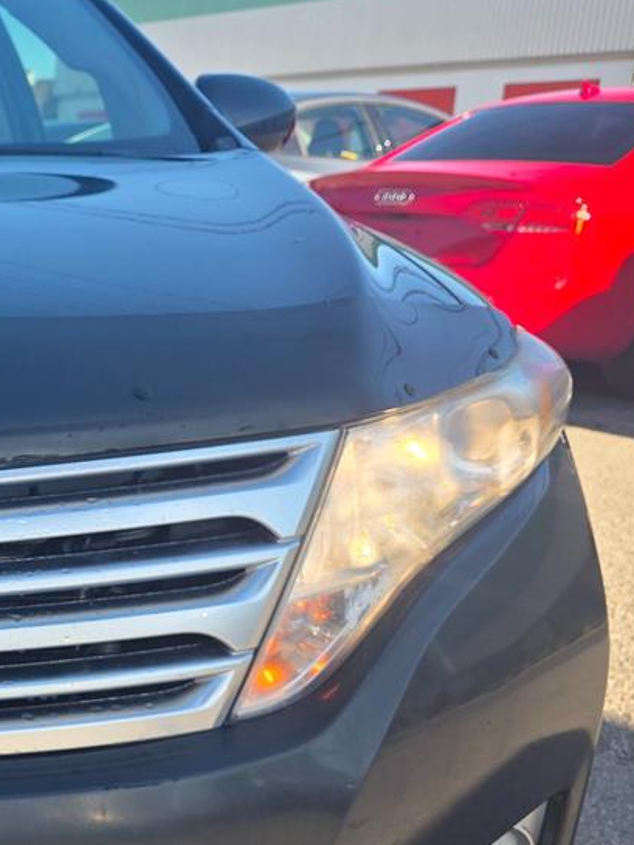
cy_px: 606
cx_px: -313
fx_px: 1318
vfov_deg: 35.0
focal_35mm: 54
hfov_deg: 22.3
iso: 80
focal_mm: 6.3
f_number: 1.7
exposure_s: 1/2327
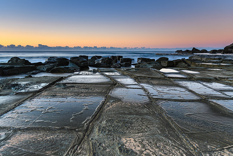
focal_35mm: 24
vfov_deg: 53.0
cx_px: 116
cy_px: 78
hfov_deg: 73.5
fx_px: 156
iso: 50
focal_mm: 16
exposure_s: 5
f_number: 8
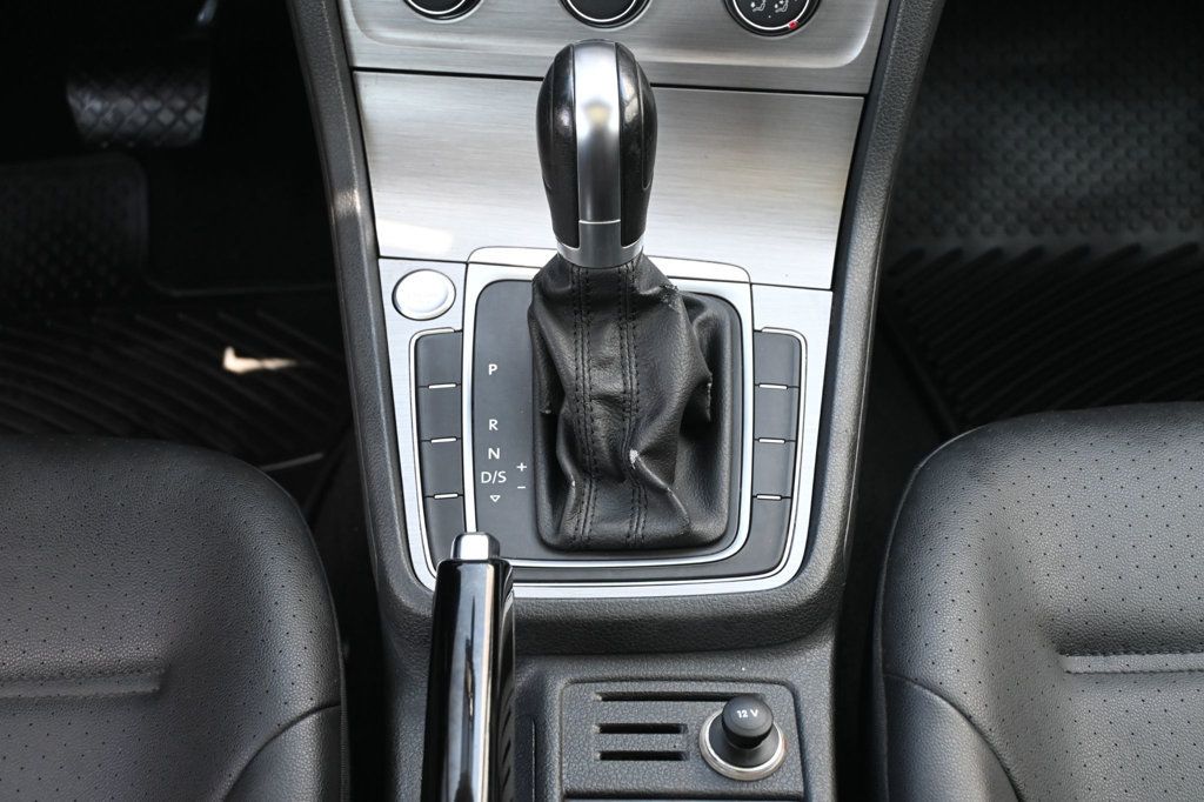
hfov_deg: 40.5
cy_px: 401
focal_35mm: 49
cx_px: 602
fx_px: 1630
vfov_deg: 27.6
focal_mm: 32.5
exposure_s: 1/125
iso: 1250
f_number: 5
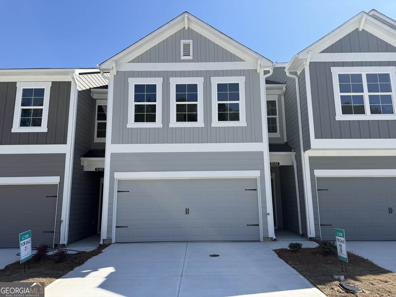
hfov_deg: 71.6
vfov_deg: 56.8
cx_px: 198
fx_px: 275
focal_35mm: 24
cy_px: 148
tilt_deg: +11.7
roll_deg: +0.7
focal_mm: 6.76
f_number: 1.78
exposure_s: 1/3953
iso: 80
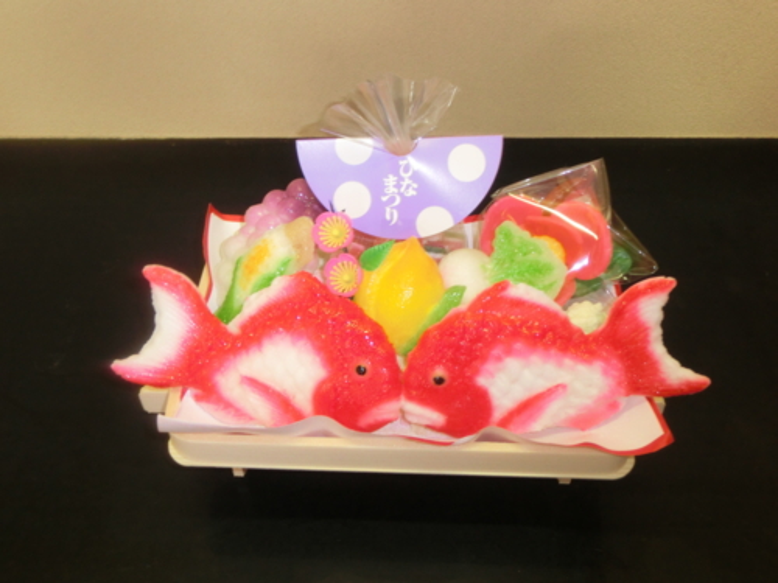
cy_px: 292
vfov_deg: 37.7
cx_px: 389
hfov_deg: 49.0
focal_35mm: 38
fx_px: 854
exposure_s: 1/25
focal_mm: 6.67
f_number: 3.9
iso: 400
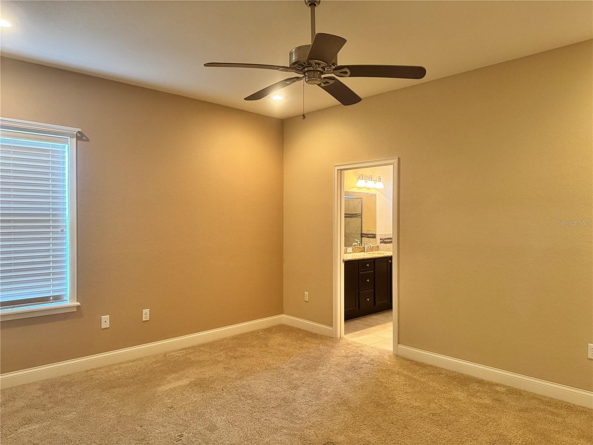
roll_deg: -0.5
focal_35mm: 24
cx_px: 296
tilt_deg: -2.7
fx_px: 411
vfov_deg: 56.8
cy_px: 222
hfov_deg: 71.6
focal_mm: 6.76
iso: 320
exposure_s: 1/60
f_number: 1.78
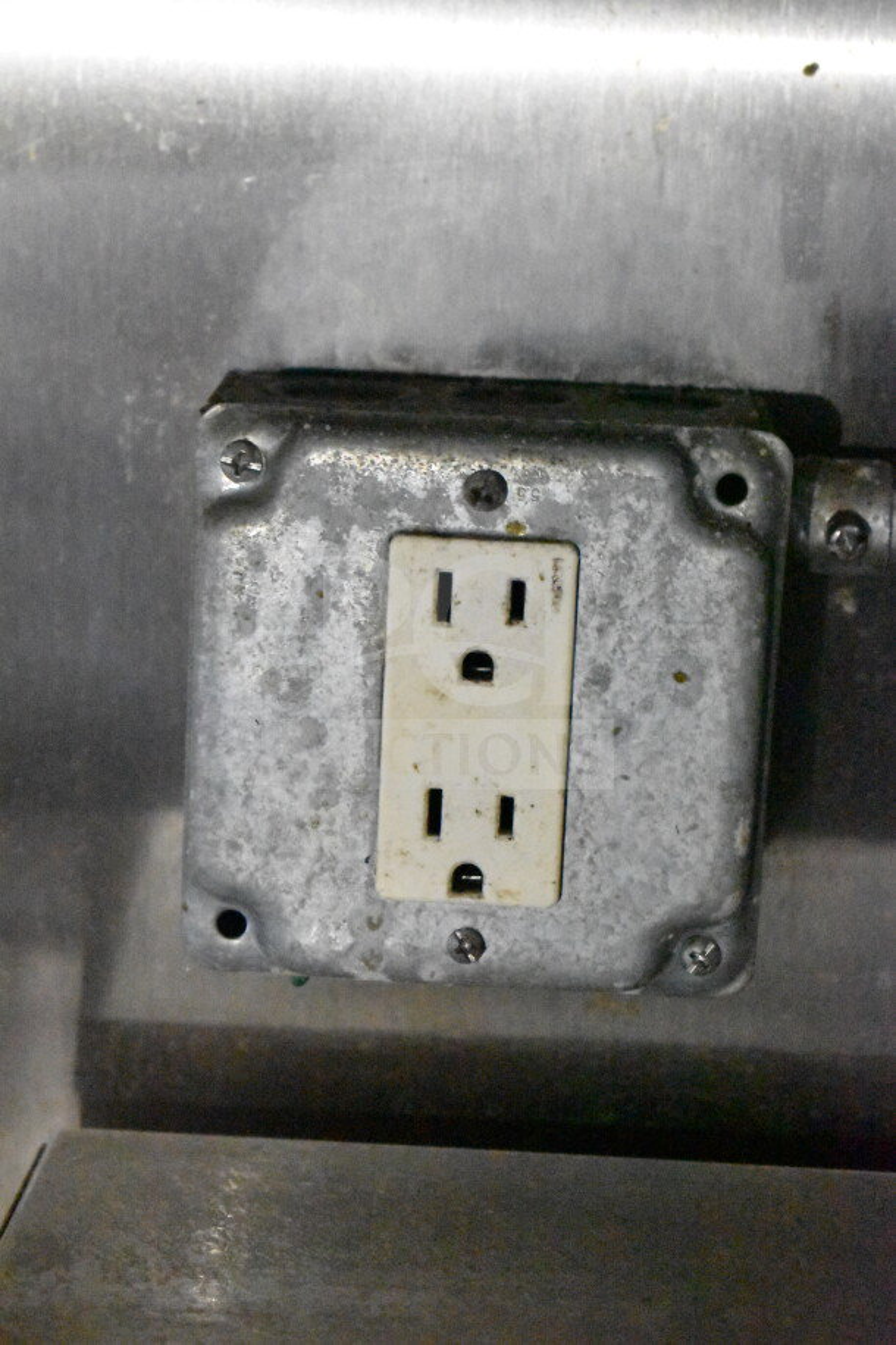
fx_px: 3080
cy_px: 672
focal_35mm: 82
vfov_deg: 24.6
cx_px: 448
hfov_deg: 16.6
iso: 25600
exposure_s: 1/60
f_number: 5.6
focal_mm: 55
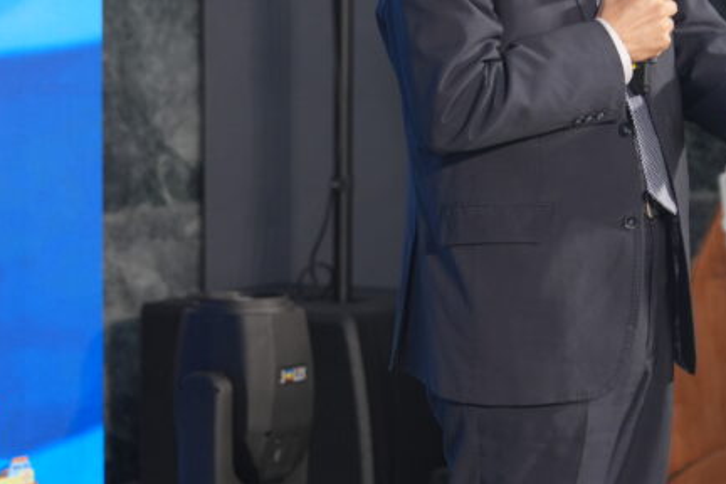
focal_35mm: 249
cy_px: -31
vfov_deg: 5.5
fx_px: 5021
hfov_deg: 8.3
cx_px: 523
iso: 400
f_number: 2.8
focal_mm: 70
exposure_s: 1/160
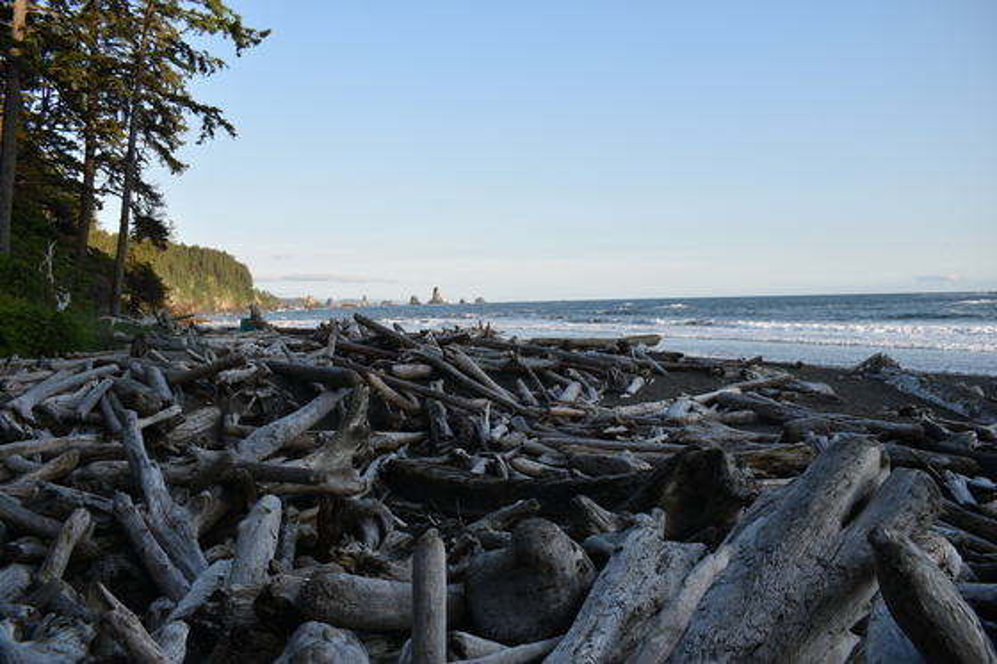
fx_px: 747
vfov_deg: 47.9
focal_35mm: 27
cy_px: 332
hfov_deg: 67.4
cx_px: 498
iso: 200
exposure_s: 1/250
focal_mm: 18
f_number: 7.1
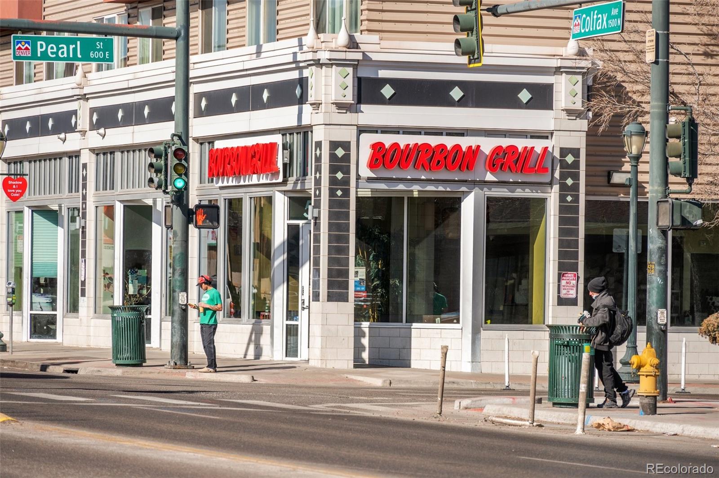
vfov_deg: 6.9
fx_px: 3990
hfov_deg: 10.3
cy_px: 239
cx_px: 360
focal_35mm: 200
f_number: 7.1
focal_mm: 200
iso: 400
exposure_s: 1/1600
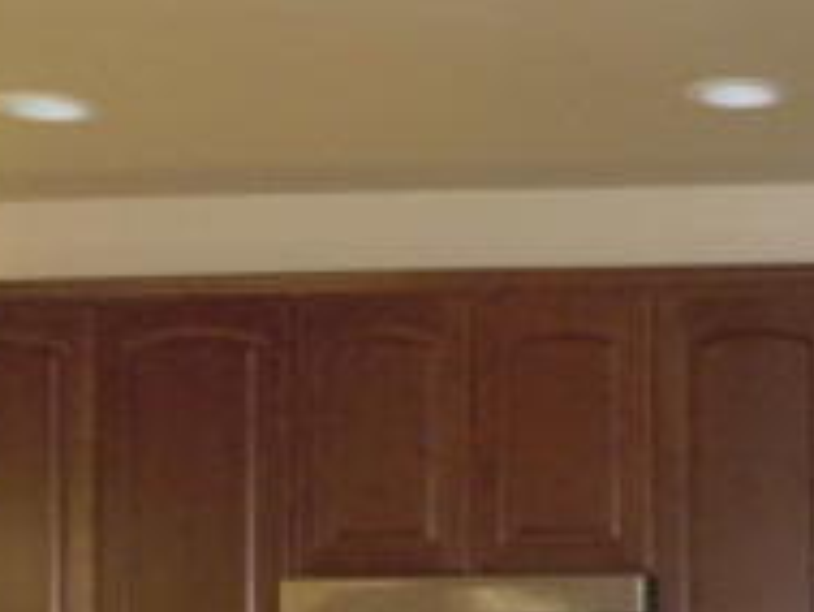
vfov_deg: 16.4
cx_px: 969
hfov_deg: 20.8
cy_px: 651
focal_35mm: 88
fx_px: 2071
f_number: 2.8
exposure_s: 1/60
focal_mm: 4.7
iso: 400
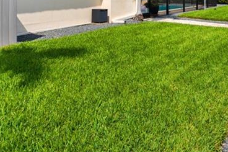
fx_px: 247
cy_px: -25
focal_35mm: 39
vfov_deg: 29.8
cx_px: 203
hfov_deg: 45.2
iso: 160
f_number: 7.1
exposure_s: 1/80
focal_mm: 14
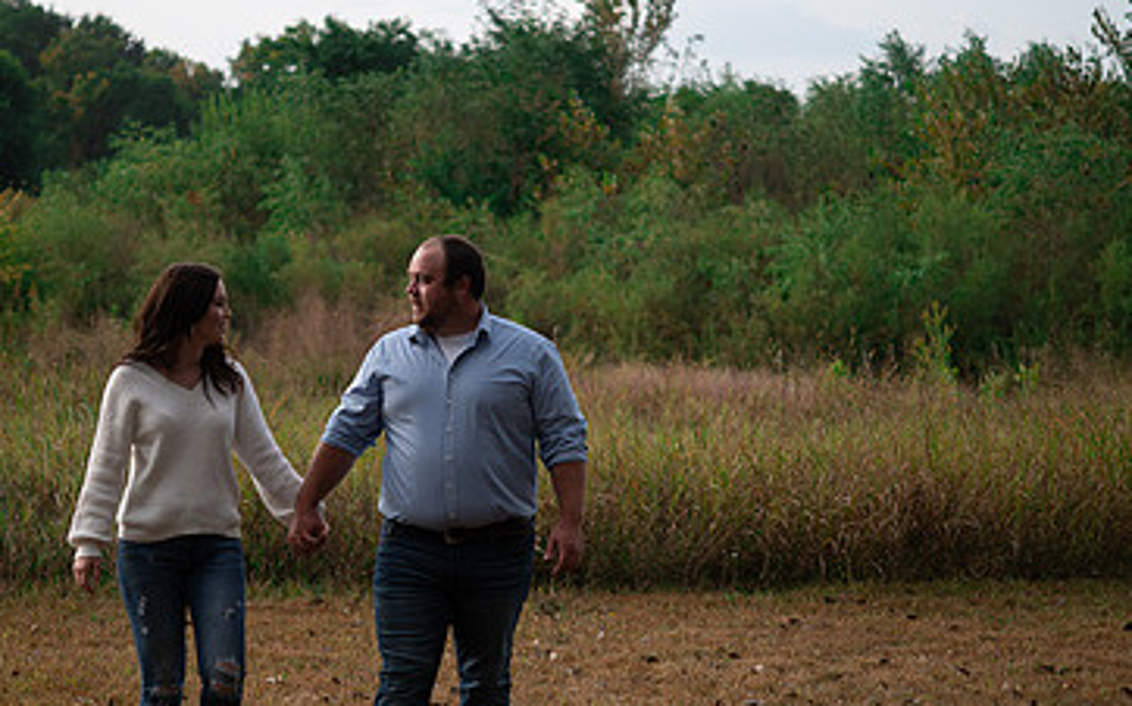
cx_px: 497
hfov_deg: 21.2
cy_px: 467
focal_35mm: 98
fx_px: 3022
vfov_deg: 13.3
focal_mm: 60
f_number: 2.8
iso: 100
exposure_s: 1/500
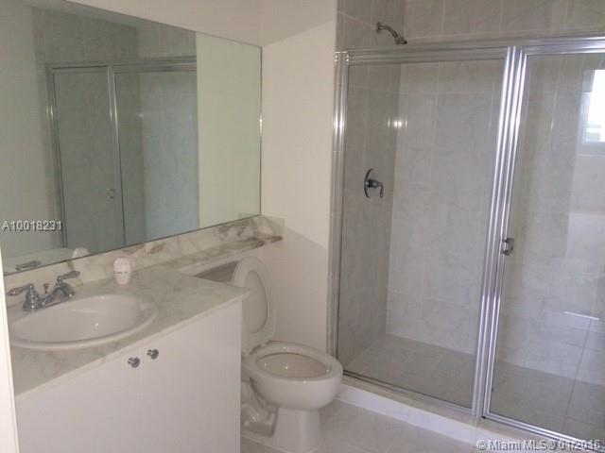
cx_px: 302
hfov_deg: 61.7
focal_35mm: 29
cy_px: 226
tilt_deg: -13.1
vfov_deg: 48.2
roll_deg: -0.6
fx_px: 507
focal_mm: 4.15
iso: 125
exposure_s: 1/16
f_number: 2.2
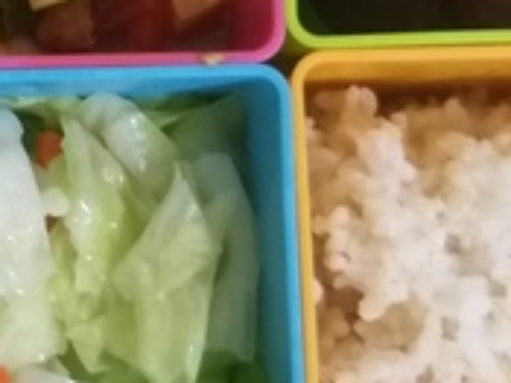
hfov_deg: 18.5
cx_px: 32
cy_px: 63
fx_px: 1534
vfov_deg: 14.1
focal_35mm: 104
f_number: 1.7
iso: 250
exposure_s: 1/24
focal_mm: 3.93
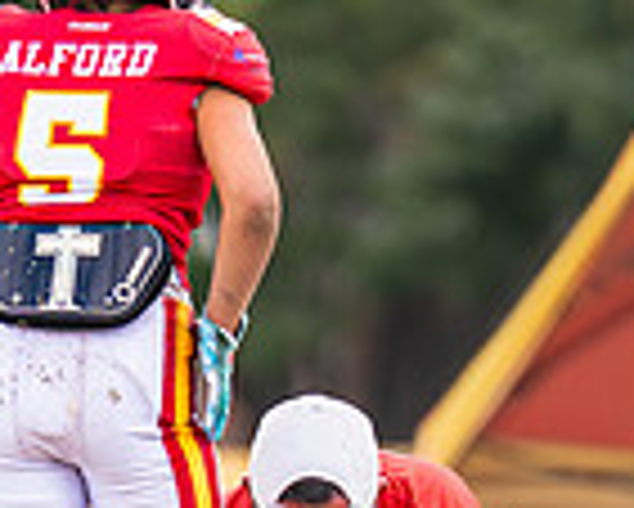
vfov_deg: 0.8
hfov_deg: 1.0
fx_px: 35188
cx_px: 225
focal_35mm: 1874
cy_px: 508
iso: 160
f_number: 2.8
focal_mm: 200
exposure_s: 1/1250
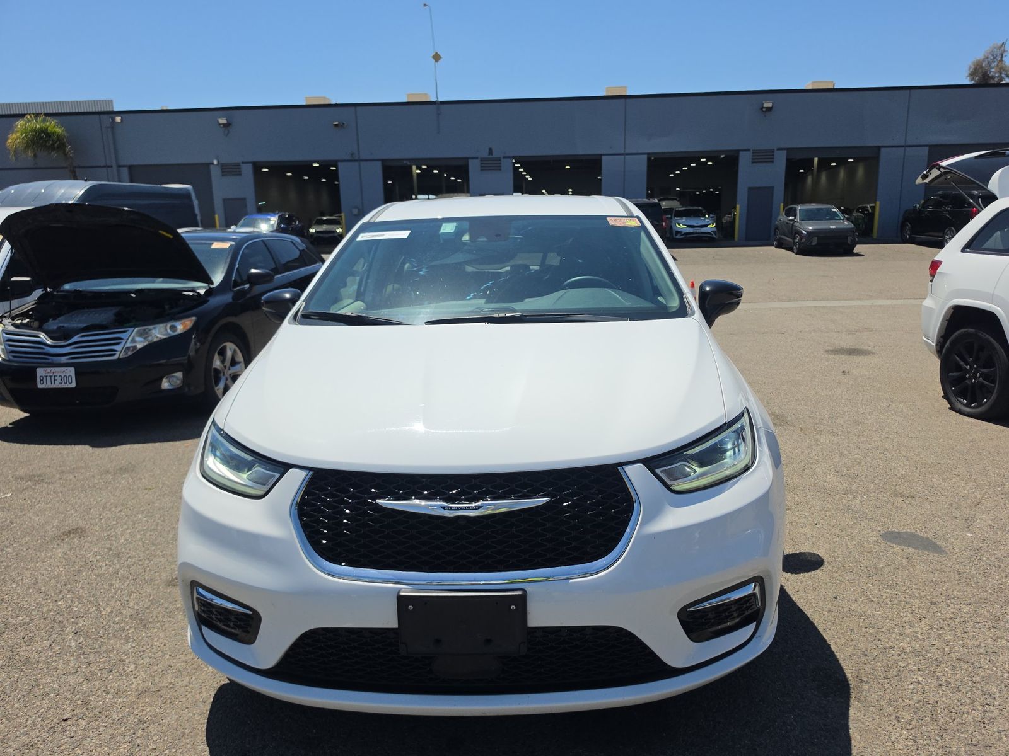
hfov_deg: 73.9
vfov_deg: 58.9
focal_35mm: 23
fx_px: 670
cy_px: 378
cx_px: 504
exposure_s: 1/7940
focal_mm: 6.5
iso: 44
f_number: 1.4
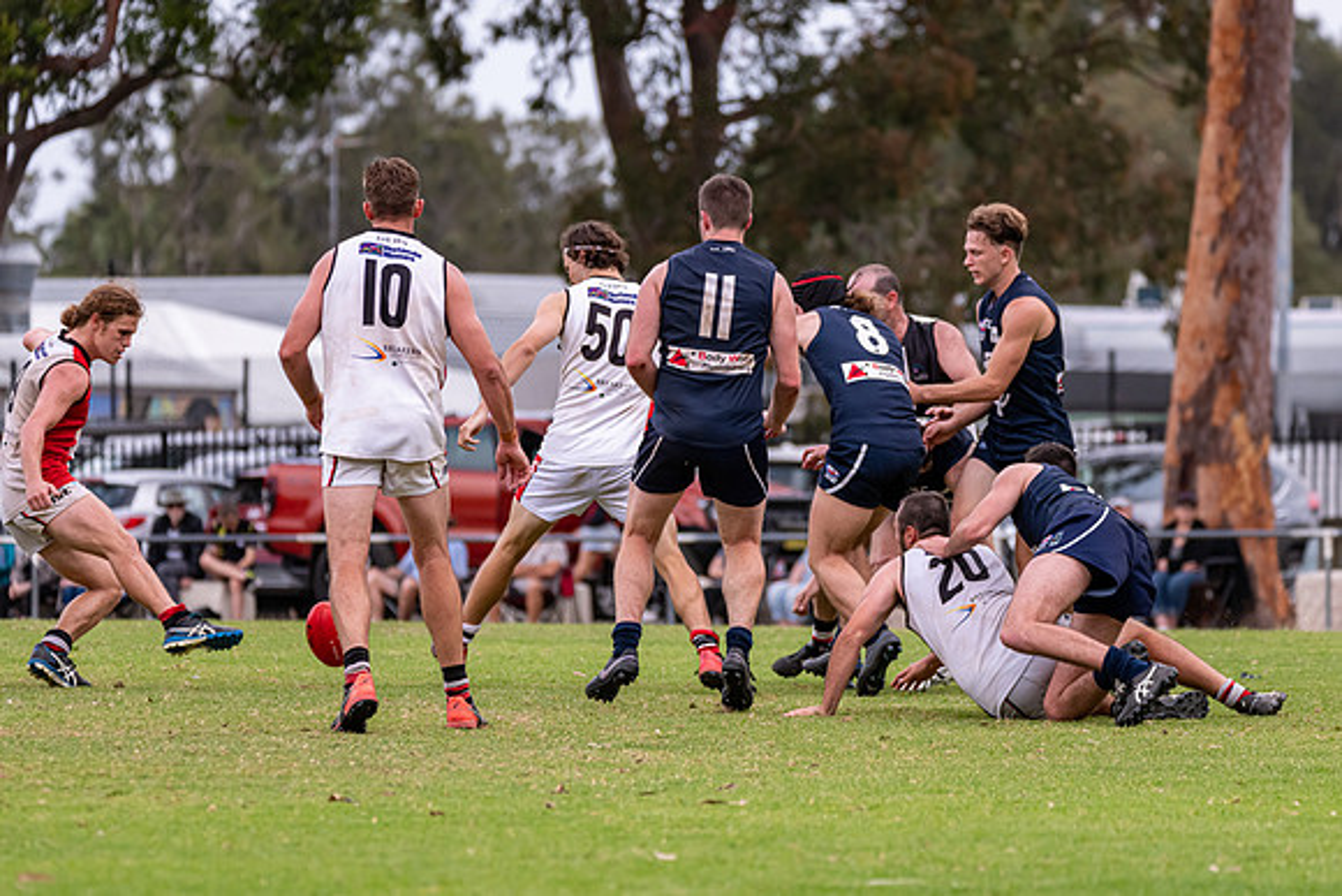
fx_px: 11441
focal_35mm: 307
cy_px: 431
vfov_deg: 4.5
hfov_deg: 6.7
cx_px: 716
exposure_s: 1/1250
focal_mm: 280
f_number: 6.3
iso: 1250
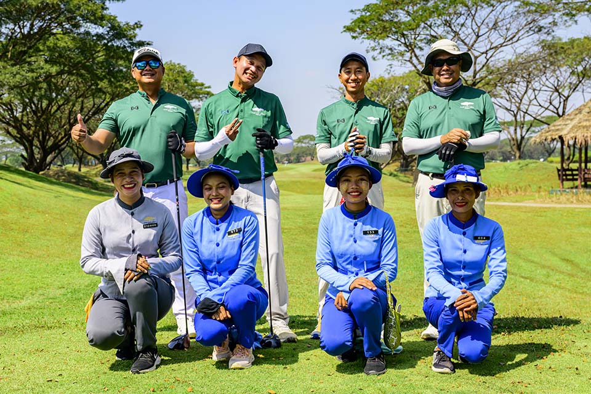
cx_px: 296
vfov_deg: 35.1
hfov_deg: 50.7
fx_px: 624
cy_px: 197
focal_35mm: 38
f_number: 5
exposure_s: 1/1600
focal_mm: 38
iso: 250
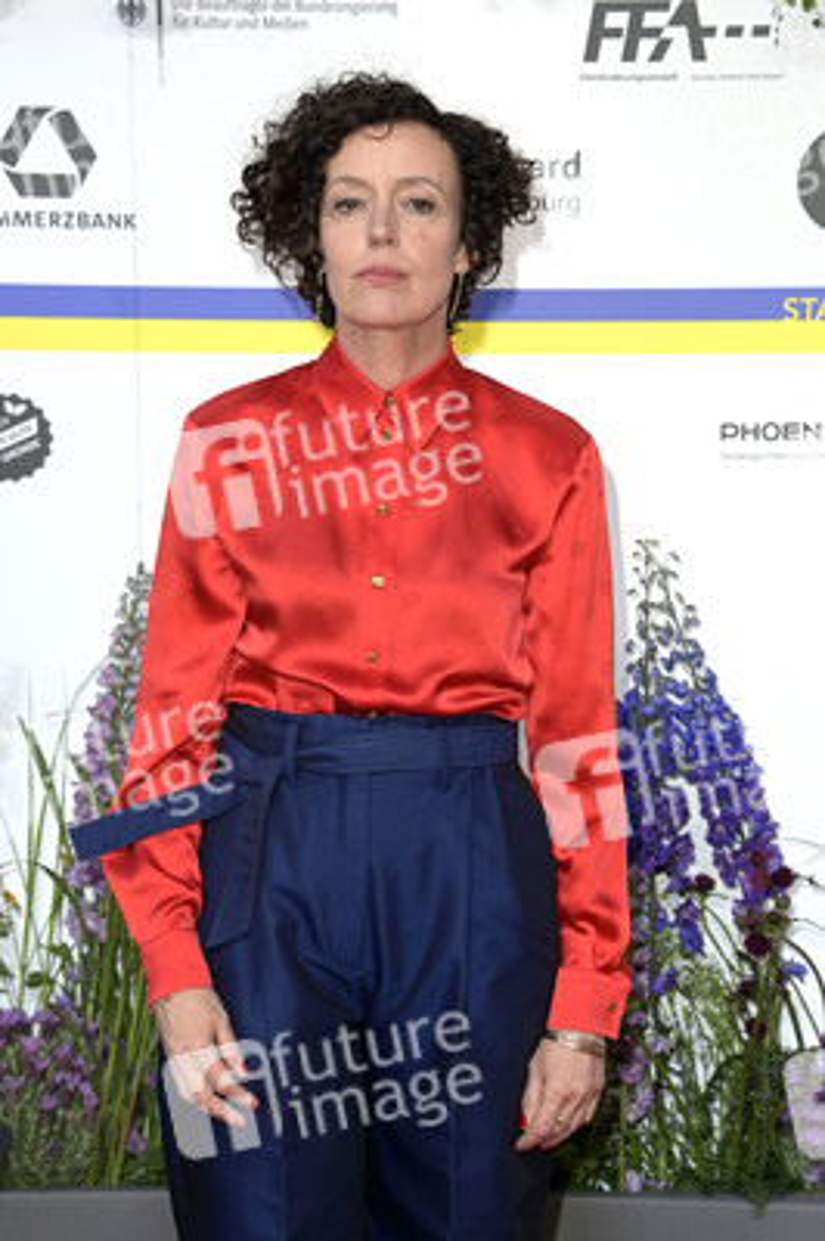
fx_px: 2927
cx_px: 412
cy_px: 620
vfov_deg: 23.9
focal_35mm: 85
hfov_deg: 16.0
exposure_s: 1/200
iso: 640
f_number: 6.3
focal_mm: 85
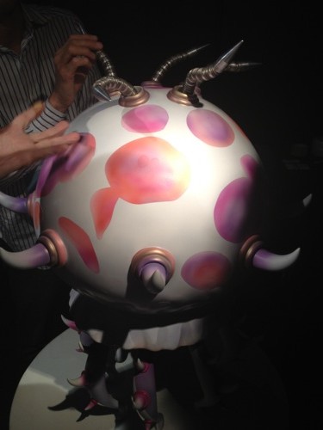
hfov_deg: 40.7
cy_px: 215
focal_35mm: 35
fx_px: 435
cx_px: 162
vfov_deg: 52.6
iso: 50
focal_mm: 4.28
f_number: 2.4
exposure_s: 1/30
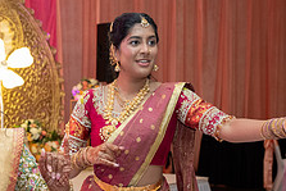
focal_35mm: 98
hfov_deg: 20.4
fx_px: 779
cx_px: 32
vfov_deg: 13.8
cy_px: 194
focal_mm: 37
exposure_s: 1/160
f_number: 4
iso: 1250
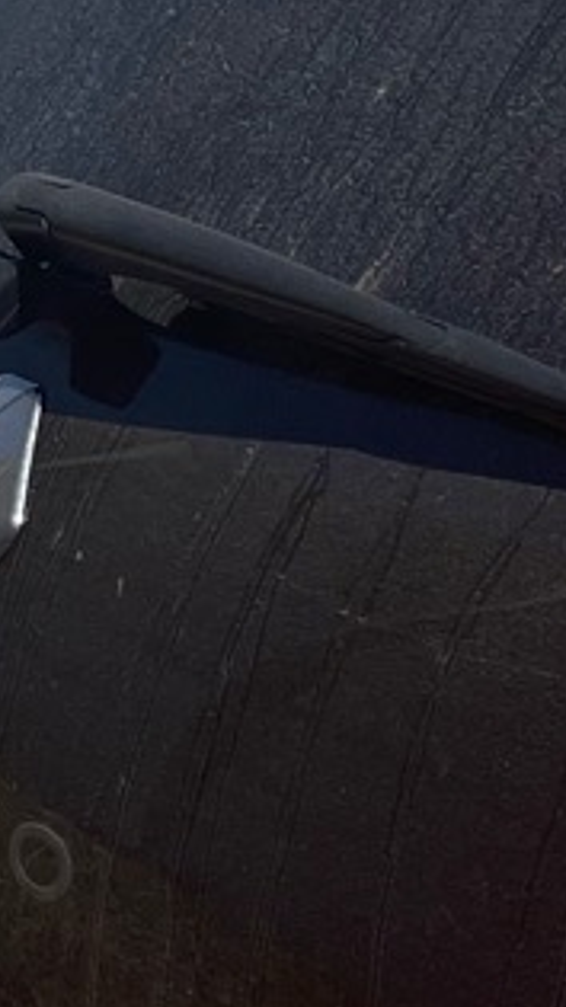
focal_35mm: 162
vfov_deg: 13.2
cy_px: 838
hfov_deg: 6.7
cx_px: 1791
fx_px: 4326
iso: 32
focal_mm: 4.2
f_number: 1.6
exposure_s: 1/4831
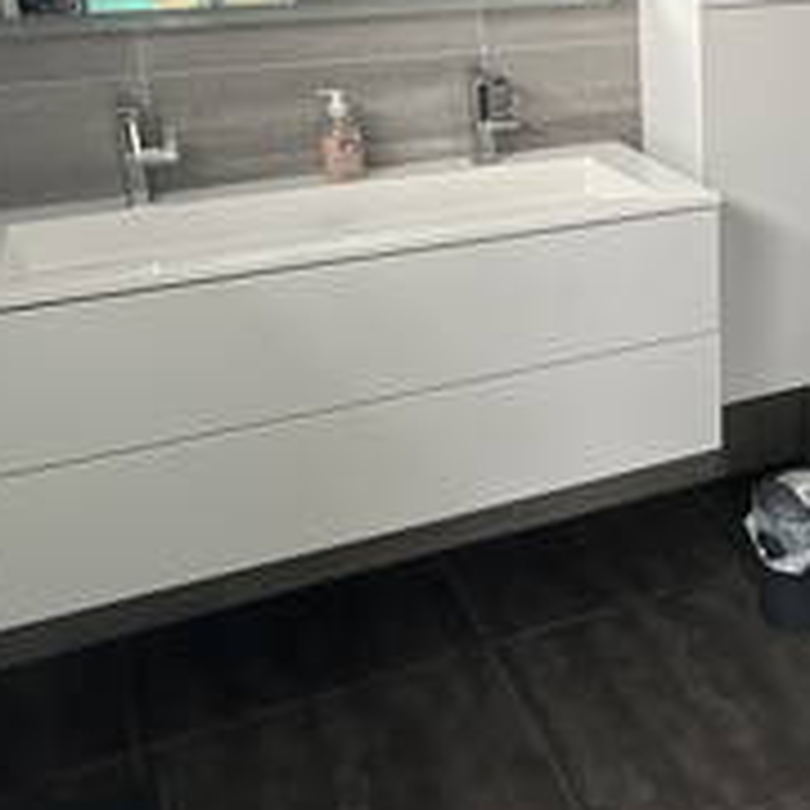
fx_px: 1218
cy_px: 256
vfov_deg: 36.3
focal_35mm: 46
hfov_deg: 34.9
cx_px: 711
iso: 320
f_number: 1.5
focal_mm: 5.7
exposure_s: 1/60
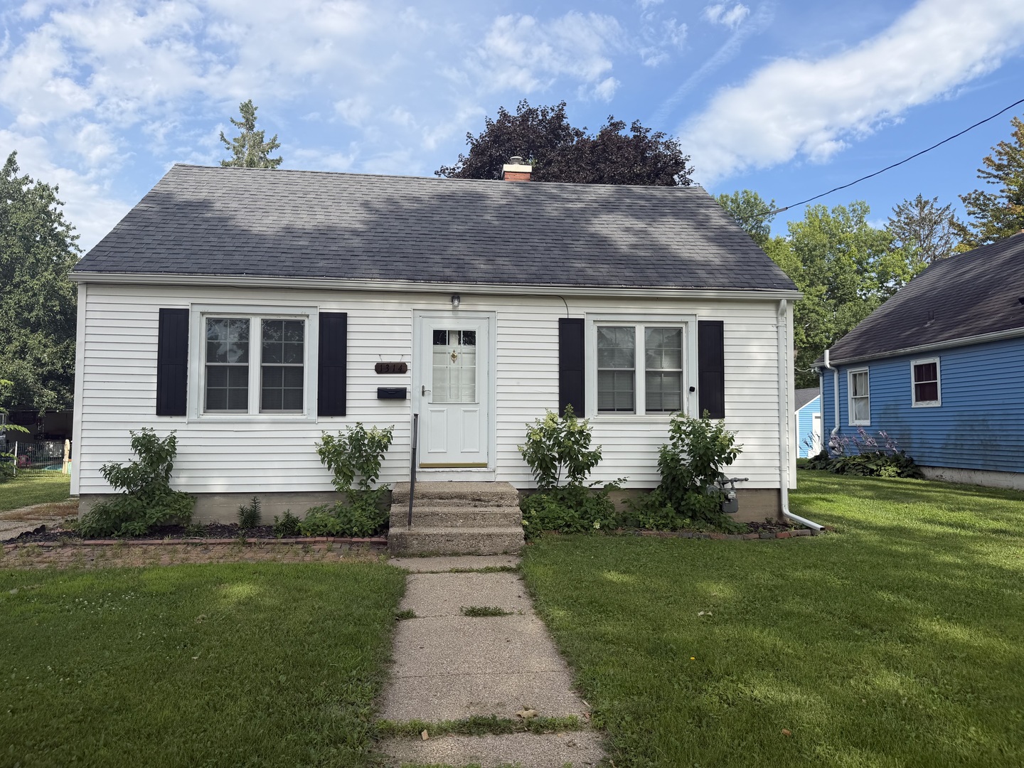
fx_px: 710
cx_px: 512
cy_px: 384
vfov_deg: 56.8
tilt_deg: +2.0
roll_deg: +0.2
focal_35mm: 24
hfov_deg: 71.6
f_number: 1.78
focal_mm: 6.76
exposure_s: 1/3145
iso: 80
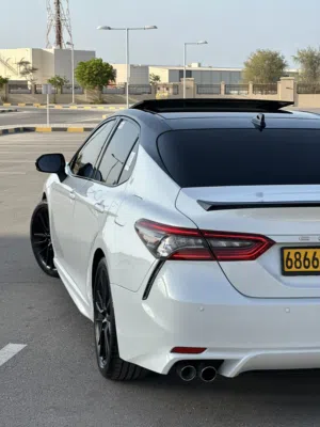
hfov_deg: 19.1
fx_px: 949
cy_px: 214
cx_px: 160
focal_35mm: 77
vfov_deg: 25.3
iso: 32
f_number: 2.8
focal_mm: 9
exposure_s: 1/494
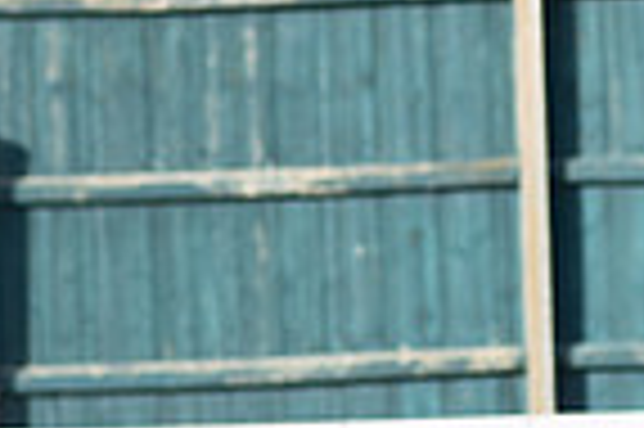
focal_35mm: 1825
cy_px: 255
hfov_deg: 1.1
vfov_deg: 0.8
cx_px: 1265
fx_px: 32610
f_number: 4.5
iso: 250
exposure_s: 1/1600
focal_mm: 300
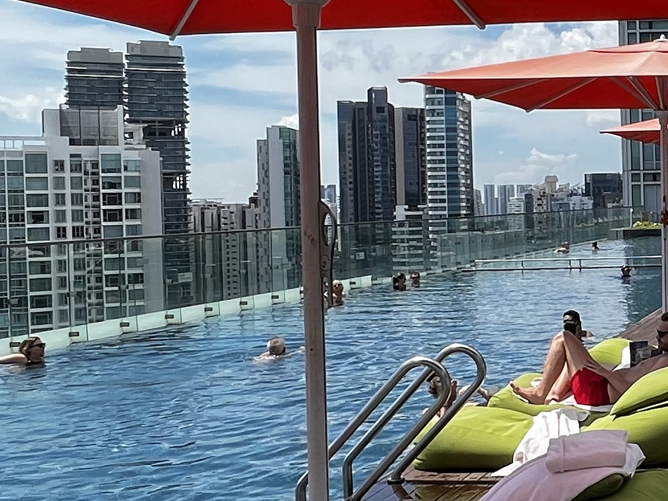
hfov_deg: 29.9
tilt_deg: -1.1
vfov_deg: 28.0
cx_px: 852
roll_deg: +1.3
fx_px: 1003
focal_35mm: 52
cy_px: 216
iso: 32
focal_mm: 1.57
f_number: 1.8
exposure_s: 1/1553
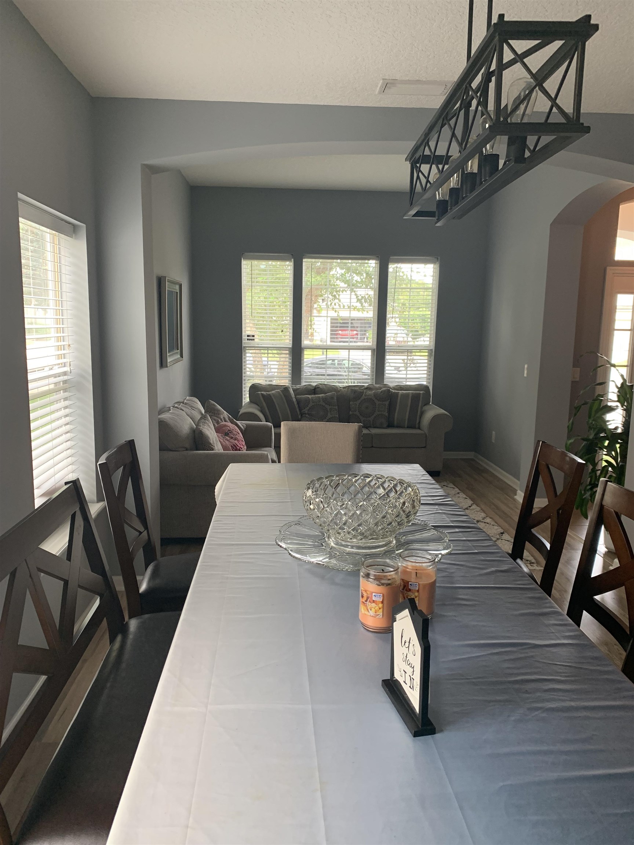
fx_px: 635
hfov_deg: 53.1
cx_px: 317
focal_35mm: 26
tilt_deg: -8.5
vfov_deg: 67.3
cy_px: 422
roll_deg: -0.9
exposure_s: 1/87
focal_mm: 4.25
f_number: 1.8
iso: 100
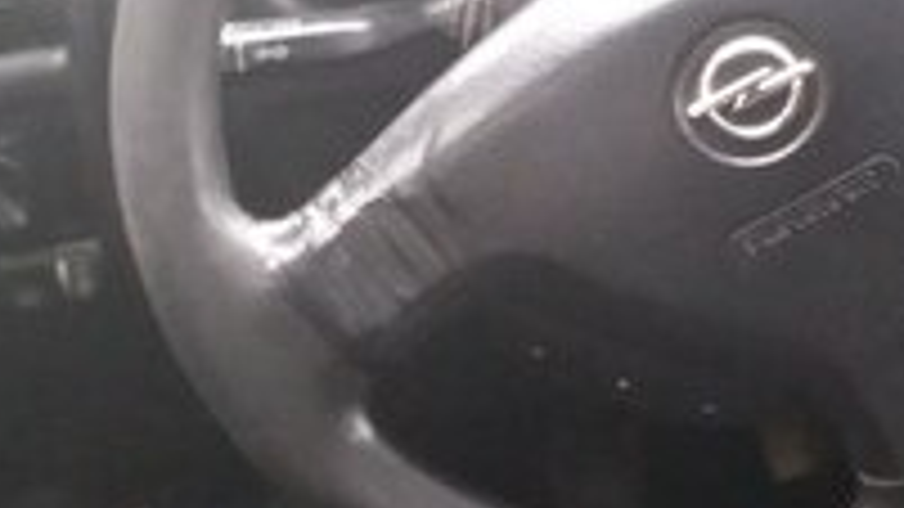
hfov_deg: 18.9
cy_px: -236
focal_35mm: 100
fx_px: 2397
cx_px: 1340
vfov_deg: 11.6
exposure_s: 1/25
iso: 160
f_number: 1.9
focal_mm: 3.7
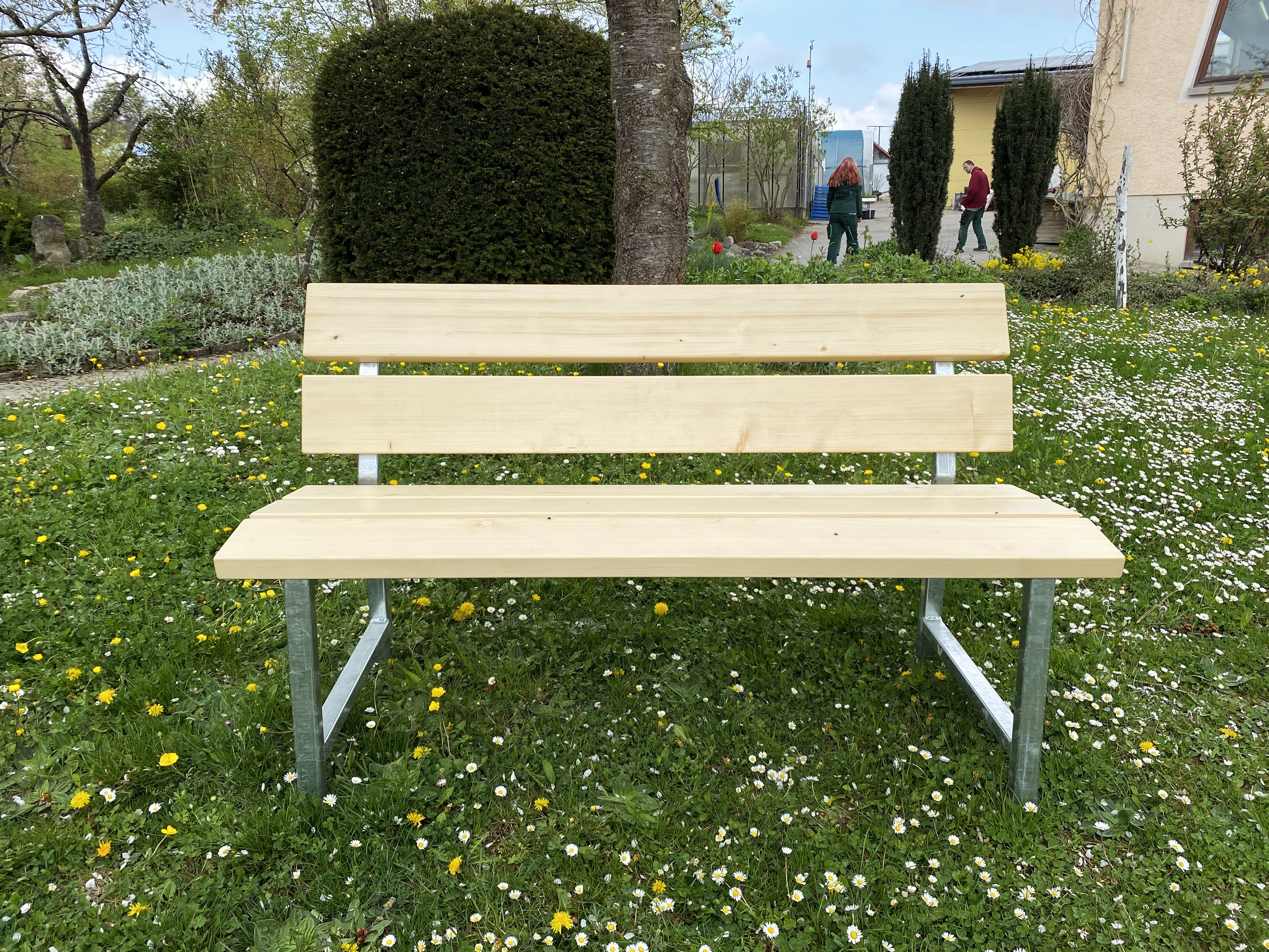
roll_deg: -0.8
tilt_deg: -14.1
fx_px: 953
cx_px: 634
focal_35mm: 26
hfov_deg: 67.3
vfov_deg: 53.1
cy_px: 476
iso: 32
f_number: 1.8
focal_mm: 4.25
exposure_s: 1/1053
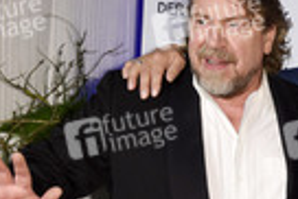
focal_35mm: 119
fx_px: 986
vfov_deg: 11.5
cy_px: 188
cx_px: 369
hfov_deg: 16.4
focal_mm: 36
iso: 800
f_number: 5.6
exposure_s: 1/200
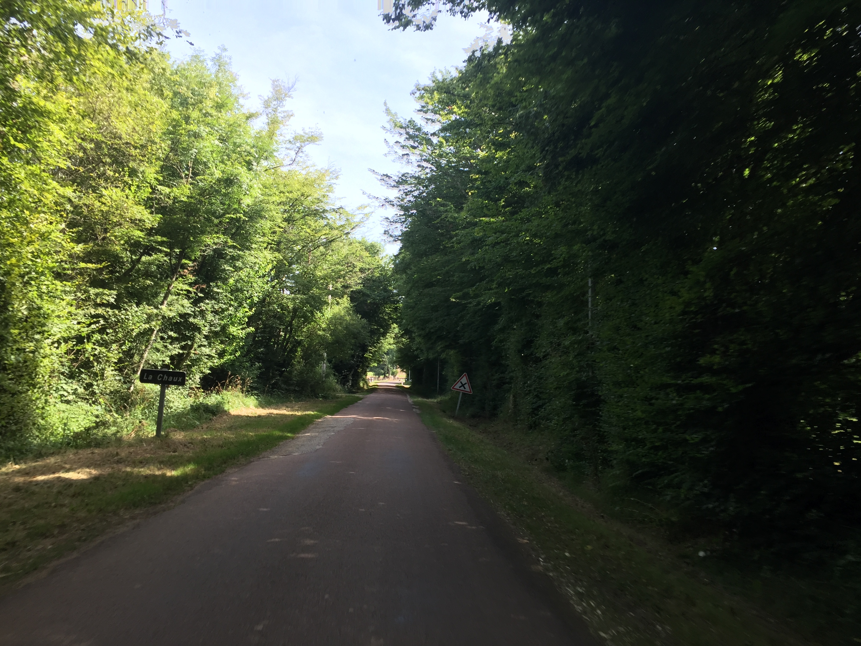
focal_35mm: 29
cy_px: 323
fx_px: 721
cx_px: 430
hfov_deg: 61.7
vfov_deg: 48.2
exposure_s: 1/216
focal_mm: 4.15
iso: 32
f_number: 2.2
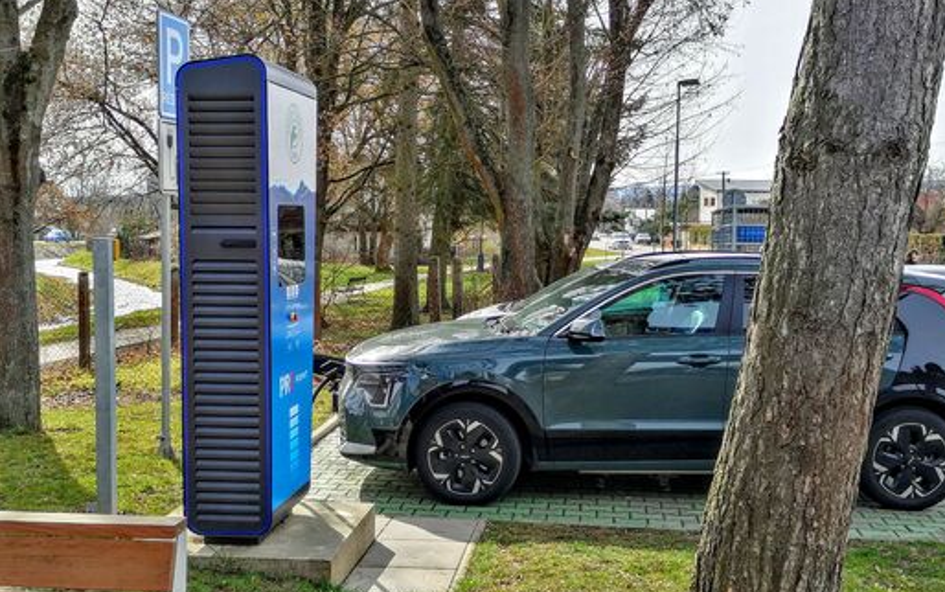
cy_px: 313
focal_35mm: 45
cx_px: 474
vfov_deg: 28.6
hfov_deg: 44.3
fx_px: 1160
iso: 50
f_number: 1.8
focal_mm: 5.3
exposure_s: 1/604
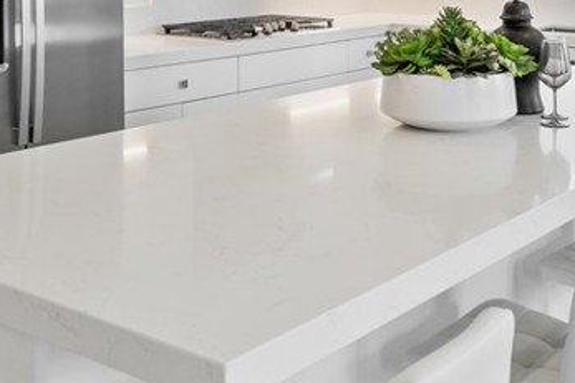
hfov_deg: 34.8
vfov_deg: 23.0
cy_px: 46
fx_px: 918
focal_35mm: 57
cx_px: 302
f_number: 7.1
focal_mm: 19.5
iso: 500
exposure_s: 1/40
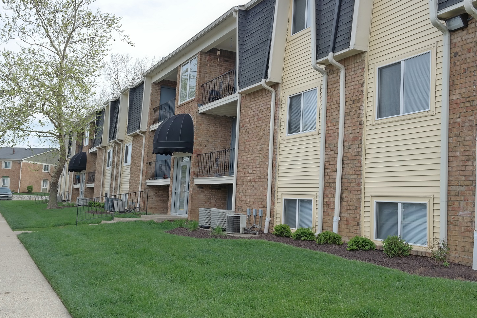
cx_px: 236
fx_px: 451
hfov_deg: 55.8
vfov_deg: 38.9
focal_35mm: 34
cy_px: 161
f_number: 5.6
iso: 100
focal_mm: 22
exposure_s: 1/250
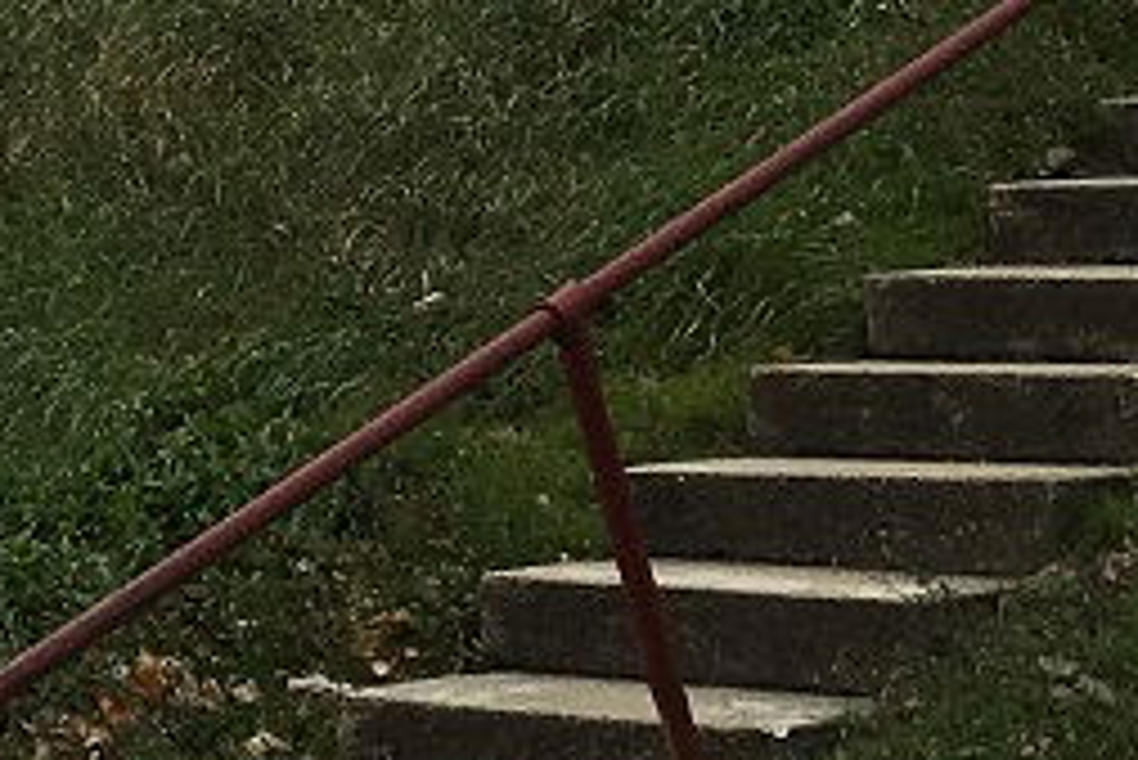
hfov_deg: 11.9
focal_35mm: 160
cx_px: -864
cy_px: -720
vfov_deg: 8.2
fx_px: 5060
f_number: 2.2
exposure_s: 1/1637
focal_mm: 4.15
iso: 25
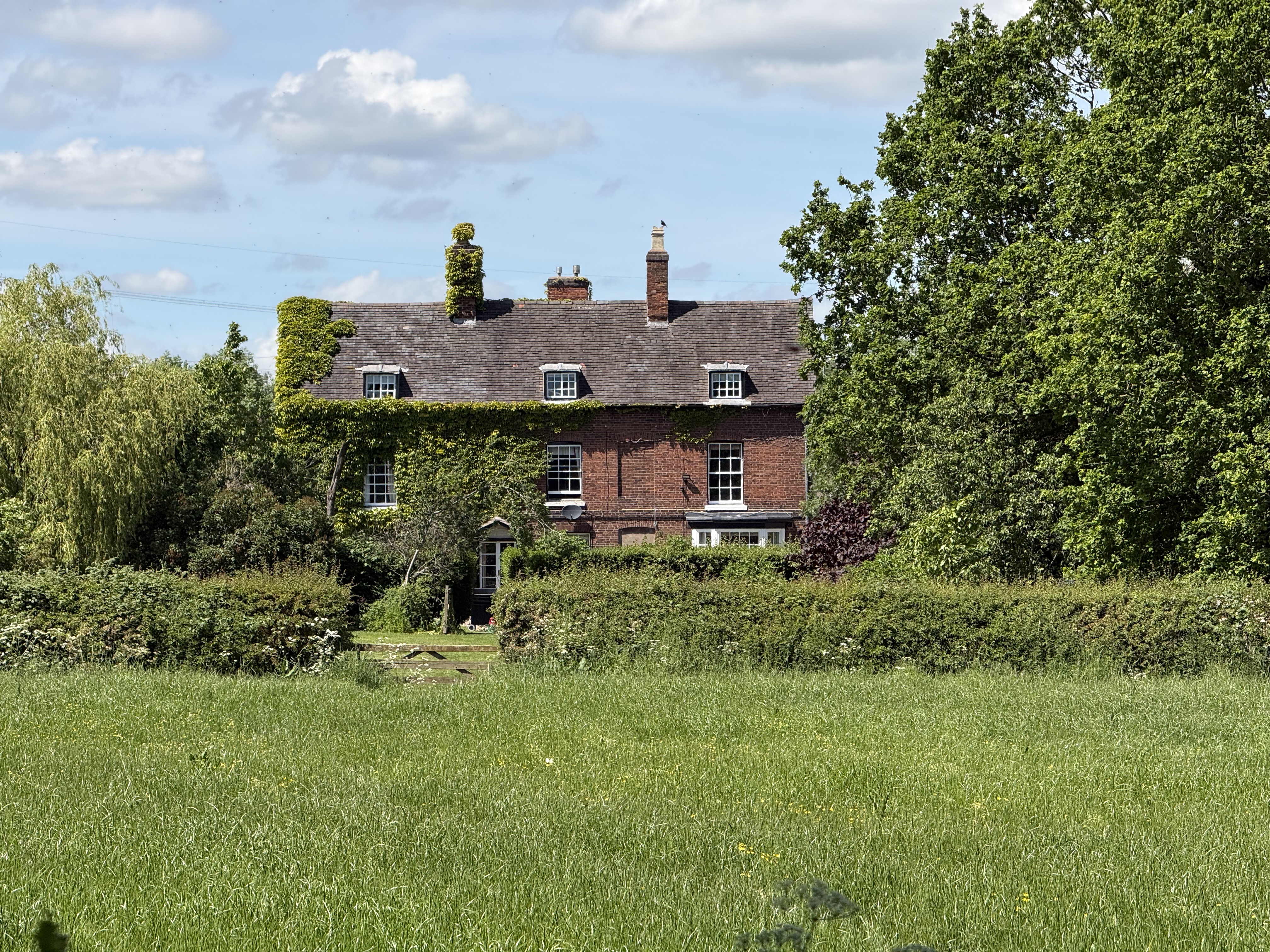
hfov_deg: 16.4
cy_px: 476
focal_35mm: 120
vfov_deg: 12.3
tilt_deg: +1.2
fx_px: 4403
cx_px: 635
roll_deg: +0.1
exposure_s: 1/1422
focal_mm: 15.66
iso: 50
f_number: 2.8
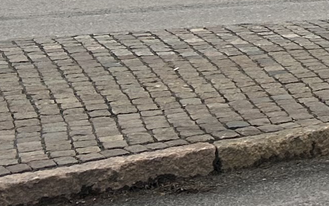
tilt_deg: +4.4
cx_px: 788
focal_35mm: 171
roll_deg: -0.5
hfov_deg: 10.5
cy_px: -336
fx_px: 1533
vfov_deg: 7.1
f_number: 1.5
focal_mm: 5.7
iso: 50
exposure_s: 1/758
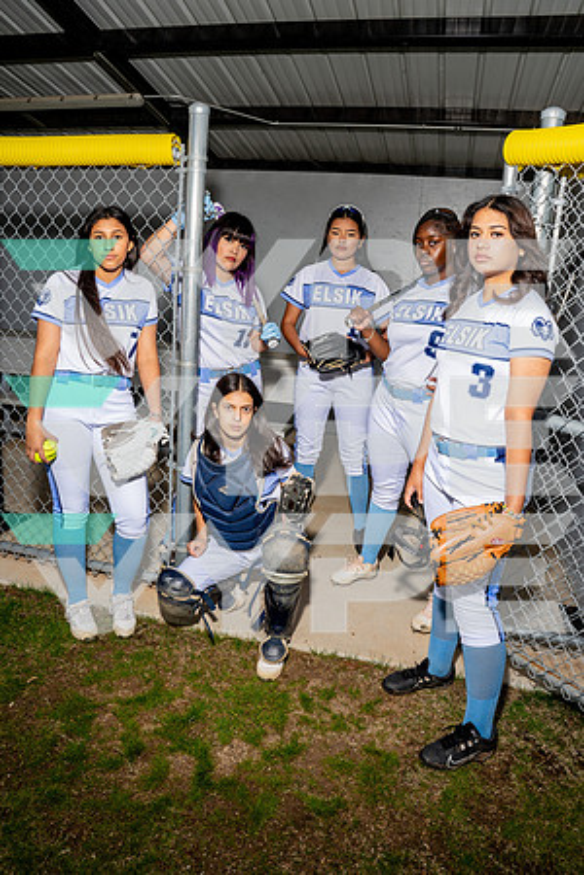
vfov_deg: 71.5
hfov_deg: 51.3
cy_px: 438
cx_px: 292
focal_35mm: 25
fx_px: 608
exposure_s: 1/250
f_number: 8
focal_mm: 25
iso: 160
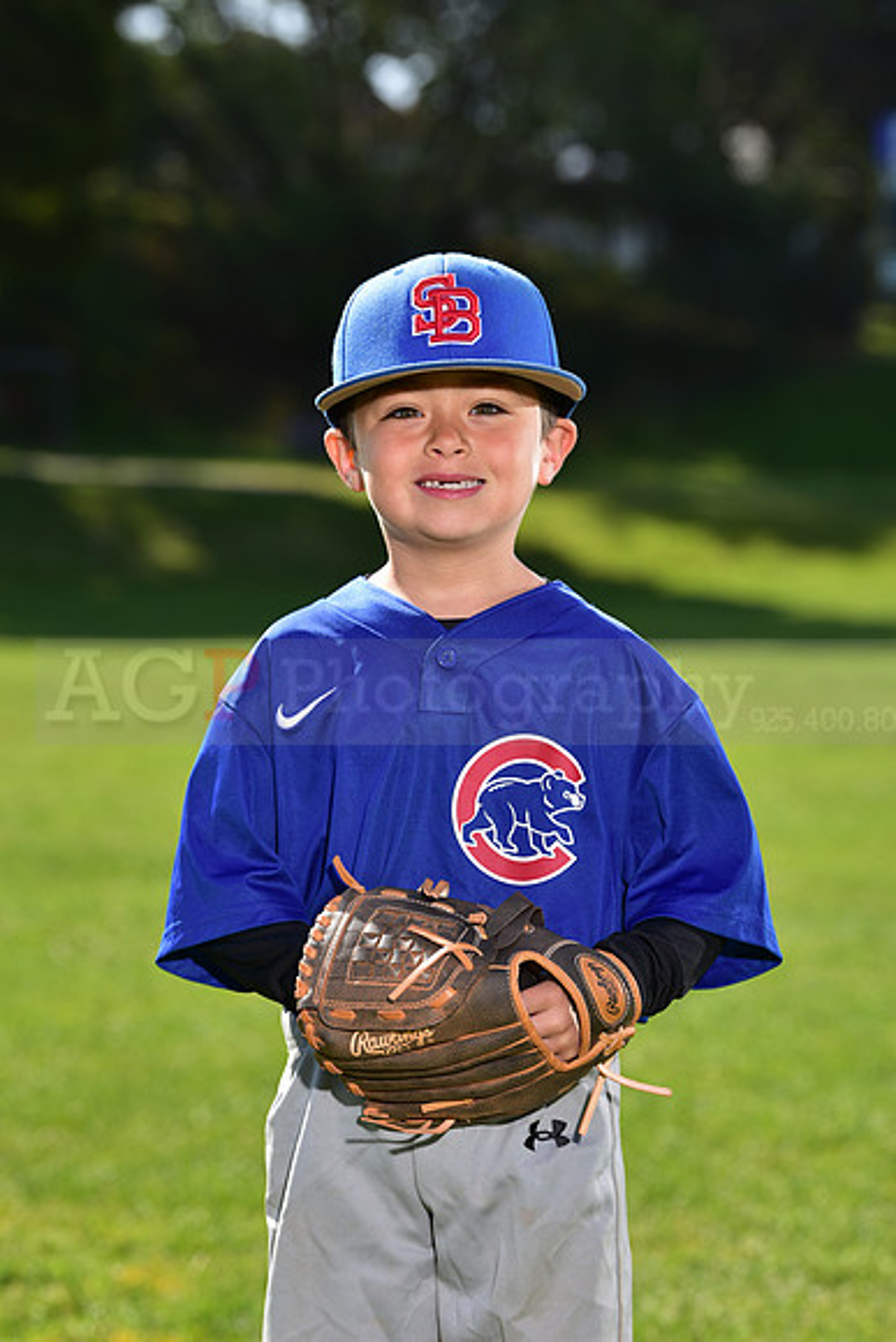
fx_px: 4850
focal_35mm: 130
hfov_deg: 10.6
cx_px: 448
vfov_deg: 15.8
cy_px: 671
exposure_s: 1/250
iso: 80
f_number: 5.6
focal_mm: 130
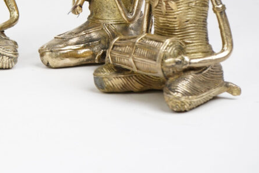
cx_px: -48
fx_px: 1094
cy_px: -60
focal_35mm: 152
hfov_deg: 13.2
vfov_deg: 8.9
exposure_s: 1/125
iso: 800
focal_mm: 56
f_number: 10
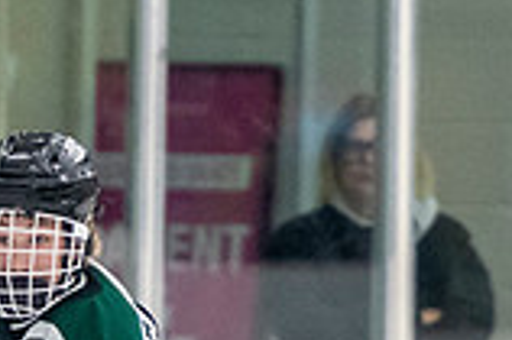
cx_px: 249
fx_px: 18413
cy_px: 704
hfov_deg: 1.6
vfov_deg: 1.1
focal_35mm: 1296
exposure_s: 1/640
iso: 3200
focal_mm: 180
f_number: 3.2
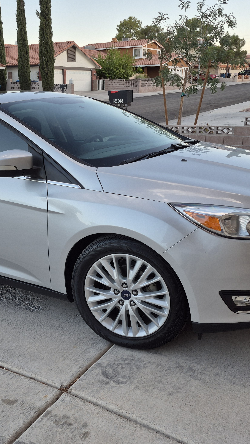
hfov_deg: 34.4
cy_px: 222
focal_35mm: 34
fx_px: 401
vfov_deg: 58.0
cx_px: 88
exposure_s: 1/180
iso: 25
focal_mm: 5.4
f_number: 1.8
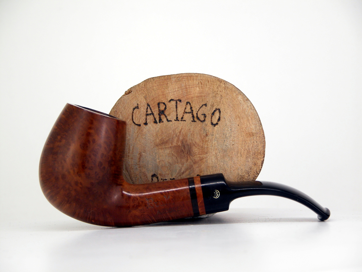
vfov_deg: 11.1
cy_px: 136
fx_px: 1401
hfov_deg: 14.7
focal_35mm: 134
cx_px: 181
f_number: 3.8
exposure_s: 1/77.1
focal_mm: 34.7
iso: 100
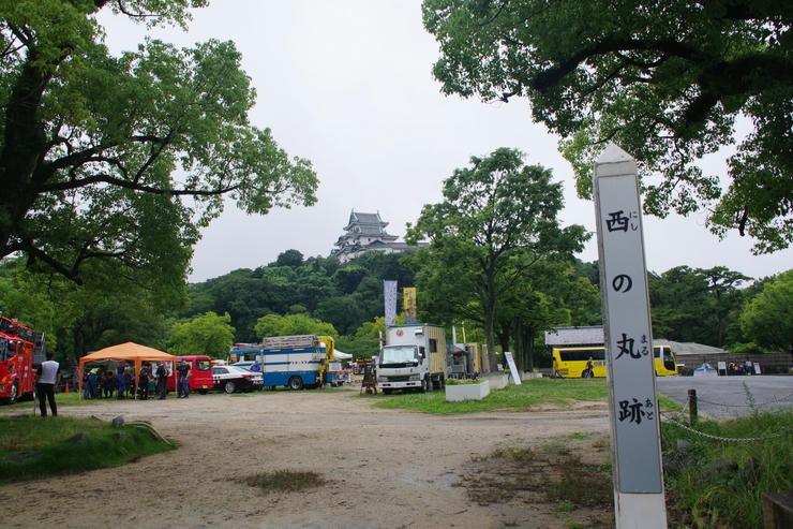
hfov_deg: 67.4
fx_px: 595
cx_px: 396
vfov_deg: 47.9
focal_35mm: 27
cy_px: 264
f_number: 8
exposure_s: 1/250
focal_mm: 18
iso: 200
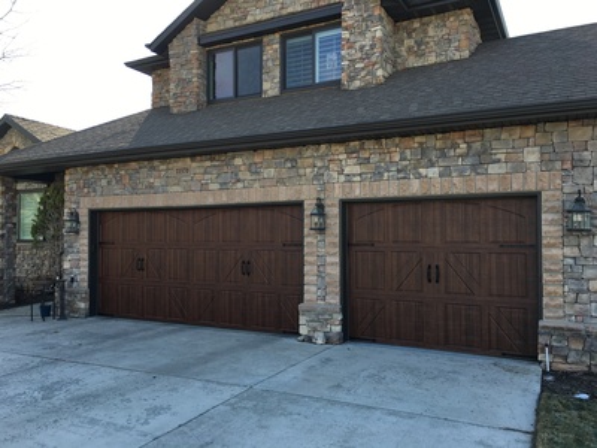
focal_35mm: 29
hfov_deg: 61.7
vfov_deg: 48.2
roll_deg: +0.1
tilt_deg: +2.3
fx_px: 500
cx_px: 298
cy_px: 224
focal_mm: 4.15
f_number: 2.2
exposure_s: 1/349
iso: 25
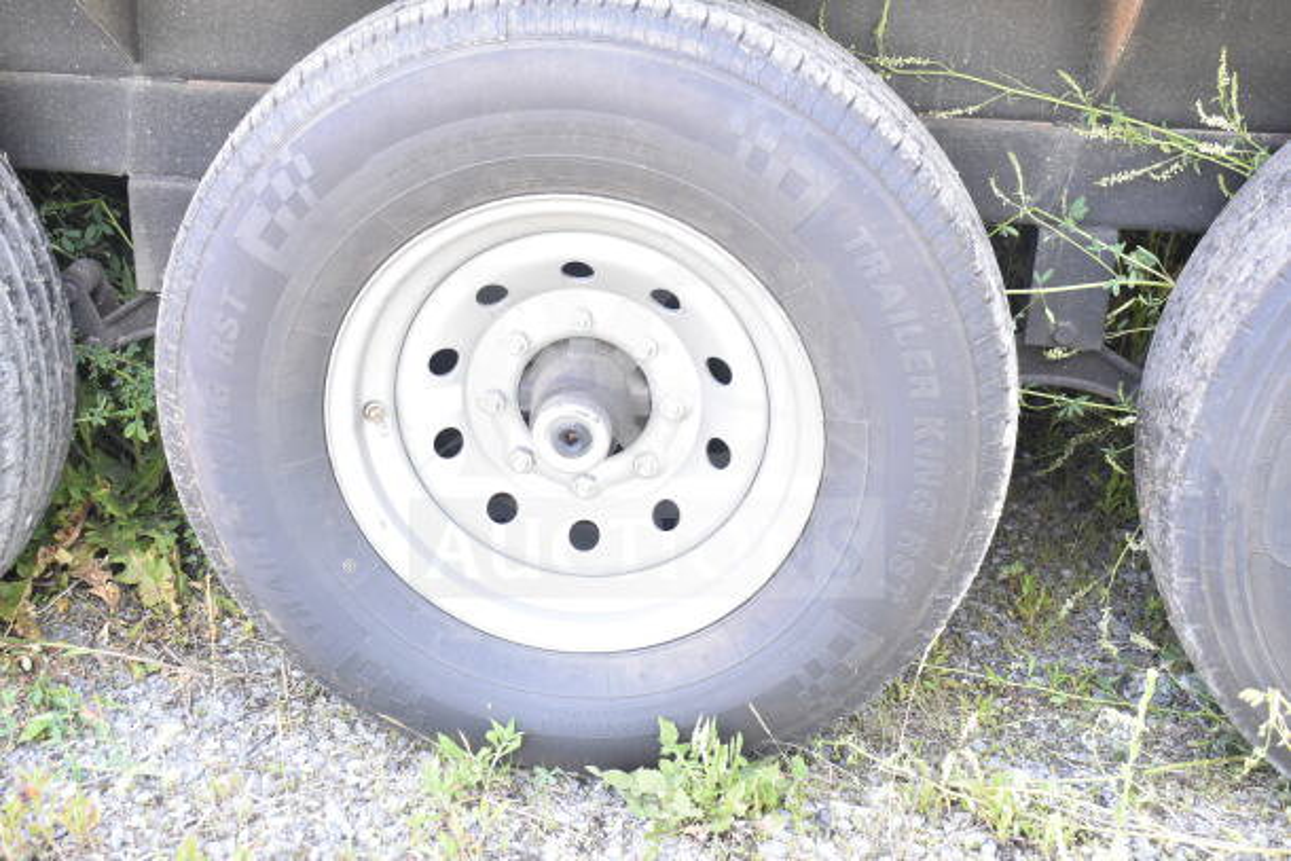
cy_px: 430
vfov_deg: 29.0
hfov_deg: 42.3
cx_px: 646
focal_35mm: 46
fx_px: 1668
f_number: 7.1
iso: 1600
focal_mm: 31
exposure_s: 1/125
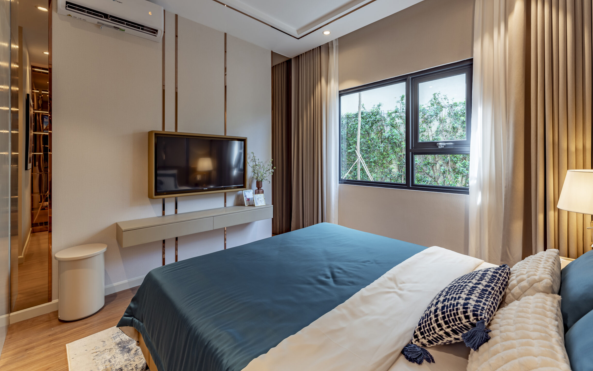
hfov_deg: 101.4
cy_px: 165
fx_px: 242
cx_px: 303
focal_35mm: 15
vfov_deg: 74.6
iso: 160
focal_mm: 14
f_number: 7.1
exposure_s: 1/40
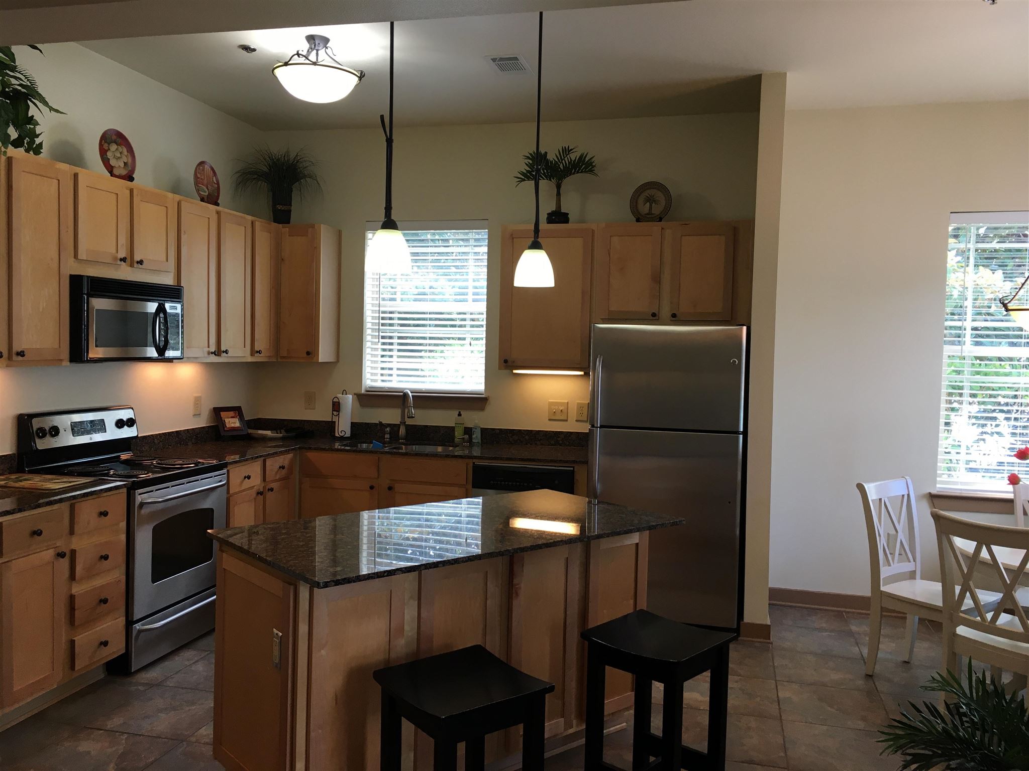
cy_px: 386
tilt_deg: -1.3
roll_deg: -0.9
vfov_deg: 48.2
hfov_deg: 61.7
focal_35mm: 29
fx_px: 862
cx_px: 514
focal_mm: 4.15
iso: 25
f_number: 2.2
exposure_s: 1/30
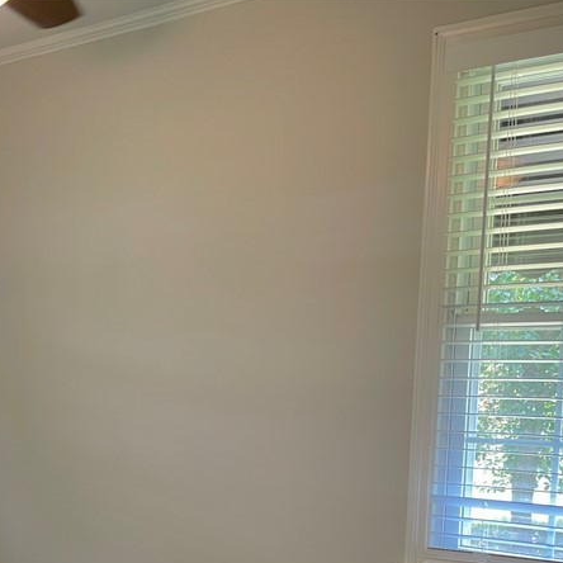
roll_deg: -0.4
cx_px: 52
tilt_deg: -8.5
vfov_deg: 31.1
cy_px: 481
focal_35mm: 53
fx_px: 975
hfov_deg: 30.7
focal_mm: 5.1
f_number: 1.6
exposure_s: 1/60
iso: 80
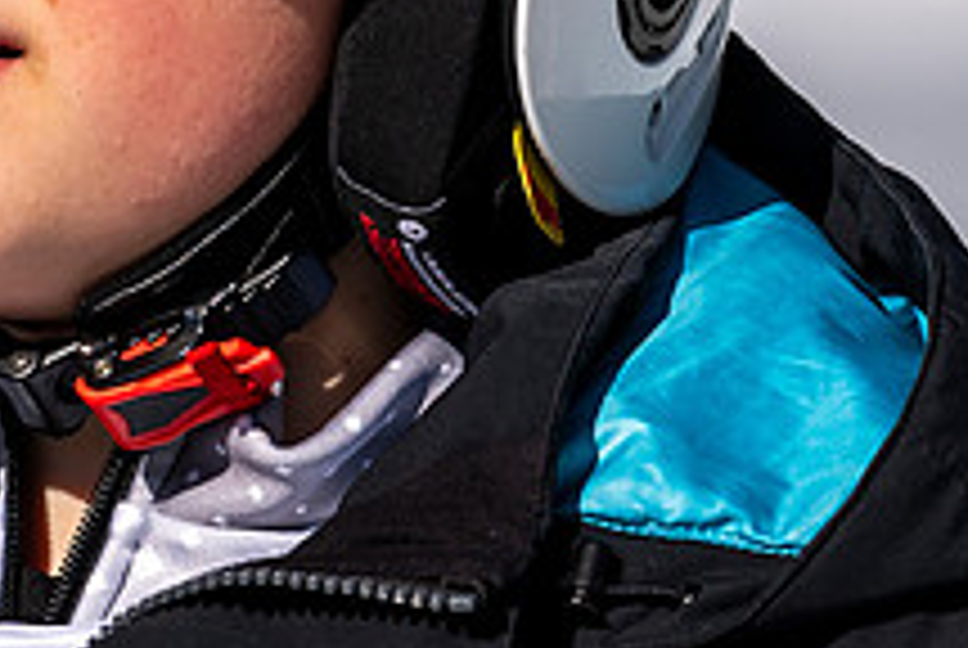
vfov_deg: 1.0
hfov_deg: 1.5
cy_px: -62
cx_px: 139
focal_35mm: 1407
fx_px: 37884
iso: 200
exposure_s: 1/2000
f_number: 8
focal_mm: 400
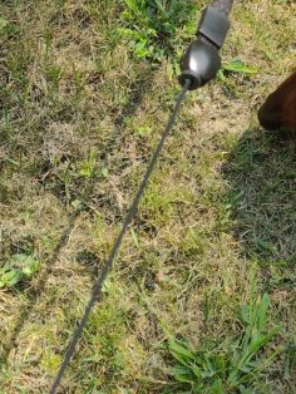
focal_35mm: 88
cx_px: 245
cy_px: 31
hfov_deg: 16.7
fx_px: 1002
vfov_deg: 21.7
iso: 100
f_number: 1.7
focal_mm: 4.71
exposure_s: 1/232
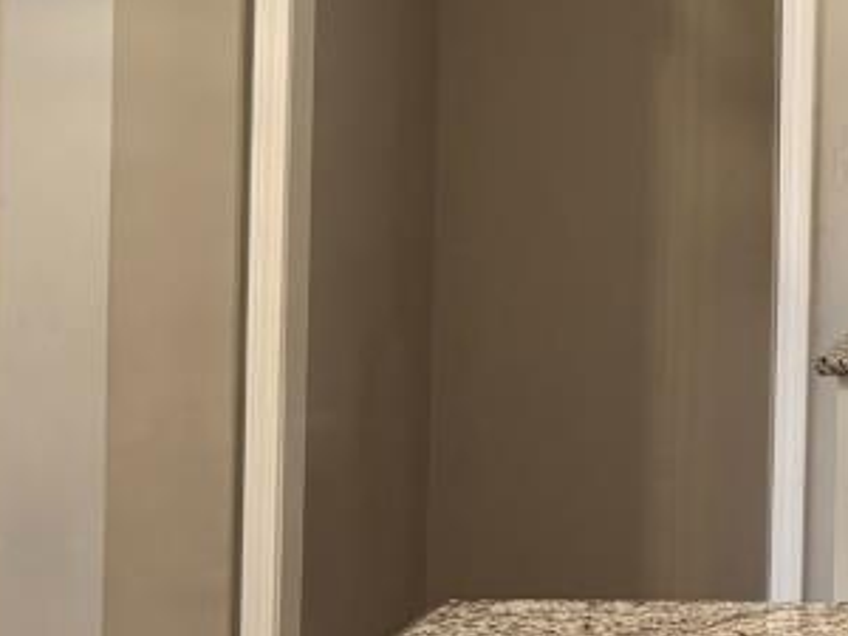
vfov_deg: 12.0
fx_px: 2940
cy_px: -185
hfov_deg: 14.9
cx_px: 1371
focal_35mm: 120
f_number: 1.78
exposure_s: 1/60
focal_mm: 6.76
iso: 125
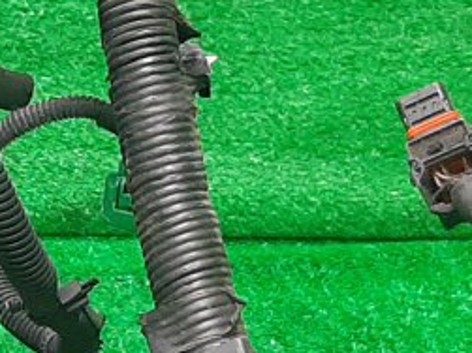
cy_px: 274
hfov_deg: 12.9
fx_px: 2031
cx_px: -111
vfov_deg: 9.9
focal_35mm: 149
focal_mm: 3.93
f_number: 1.7
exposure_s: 1/50
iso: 240
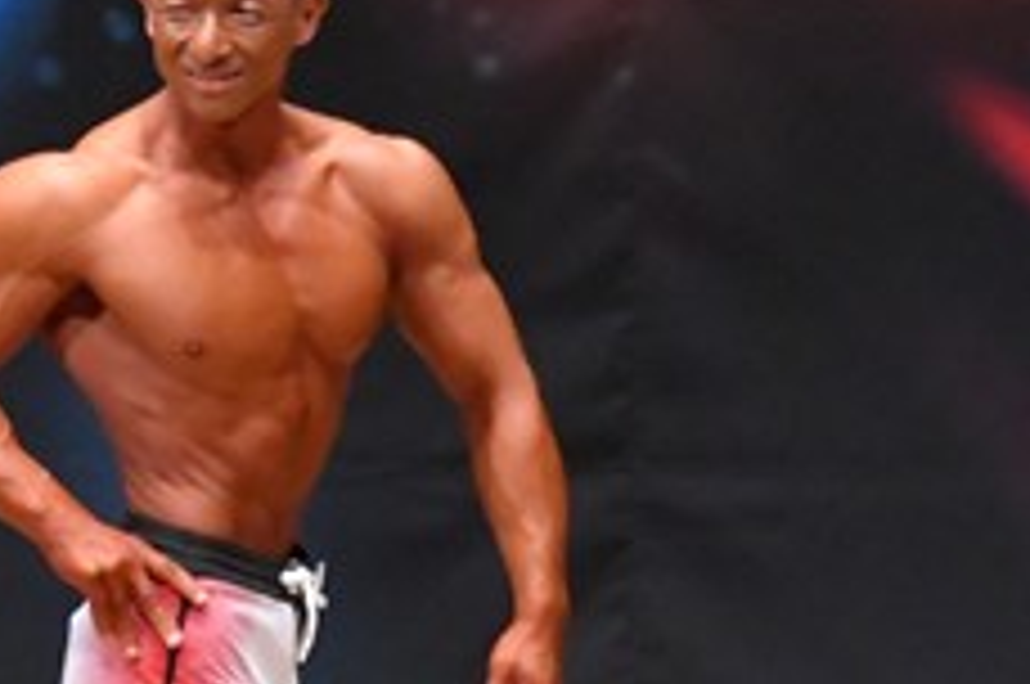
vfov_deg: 1.8
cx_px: -502
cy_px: 410
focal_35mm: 763
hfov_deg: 2.7
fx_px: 21799
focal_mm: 150
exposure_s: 1/400
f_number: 5.6
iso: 8000
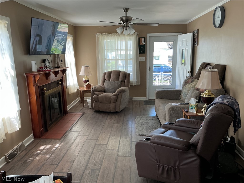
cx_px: 122
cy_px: 92
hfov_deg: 61.7
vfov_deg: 48.2
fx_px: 204
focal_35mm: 29
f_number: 1.8
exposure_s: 1/120
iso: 64
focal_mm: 3
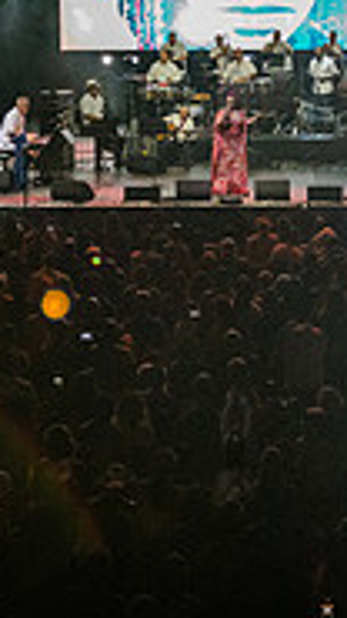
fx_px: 1686
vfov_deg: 20.5
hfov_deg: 11.7
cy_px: 119
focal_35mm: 103
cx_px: 234
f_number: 4
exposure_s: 1/1000
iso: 5000
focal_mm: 31
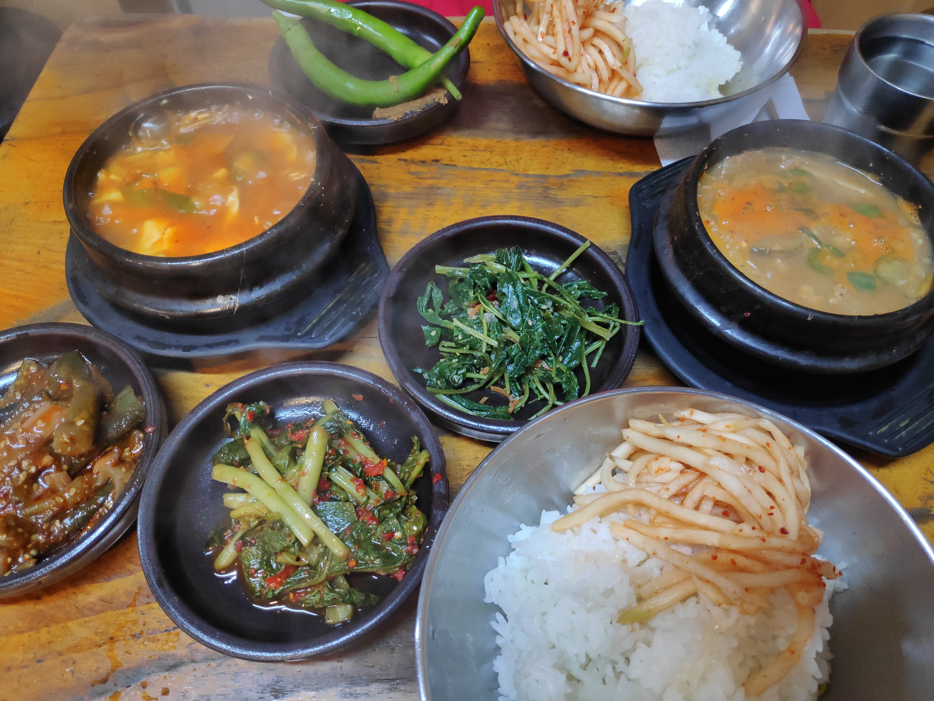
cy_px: 350
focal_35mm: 20
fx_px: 540
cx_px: 467
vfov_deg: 66.0
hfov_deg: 81.7
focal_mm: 3.94
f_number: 1.9
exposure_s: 1/60
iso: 501
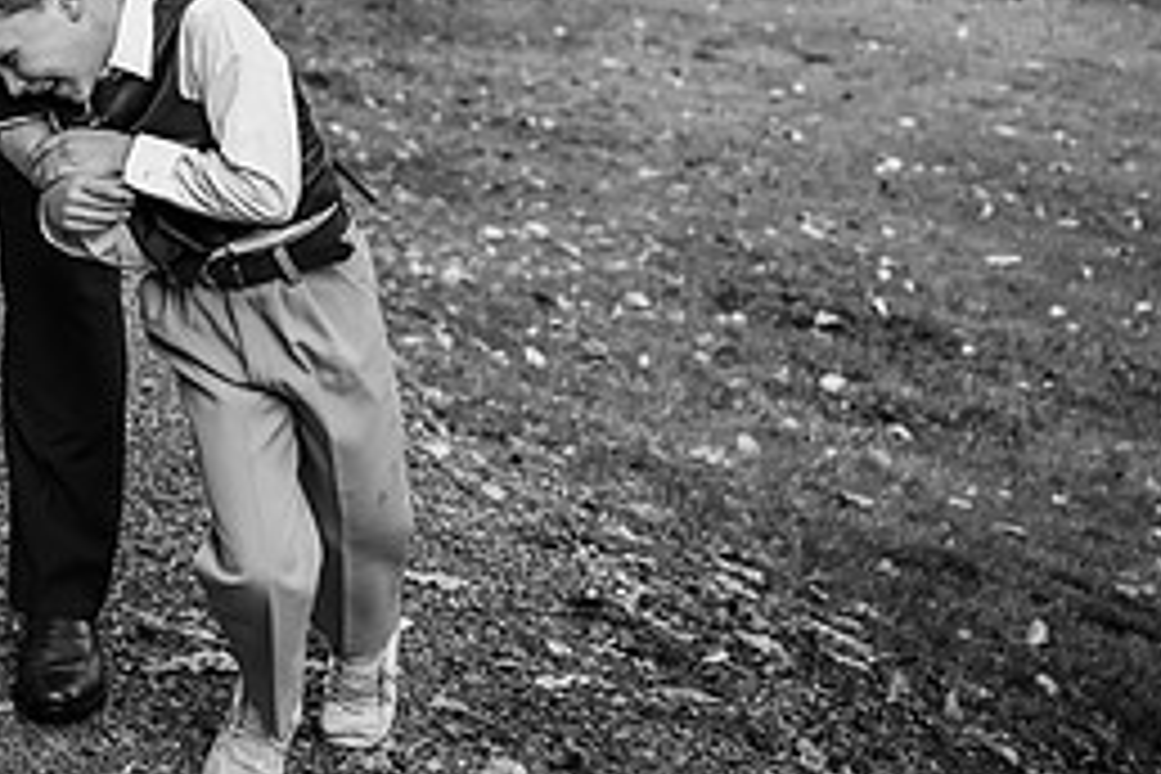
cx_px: 72
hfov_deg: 24.2
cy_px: -52
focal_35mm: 81
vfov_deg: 16.4
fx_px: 2612
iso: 200
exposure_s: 1/500
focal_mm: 36
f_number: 3.2
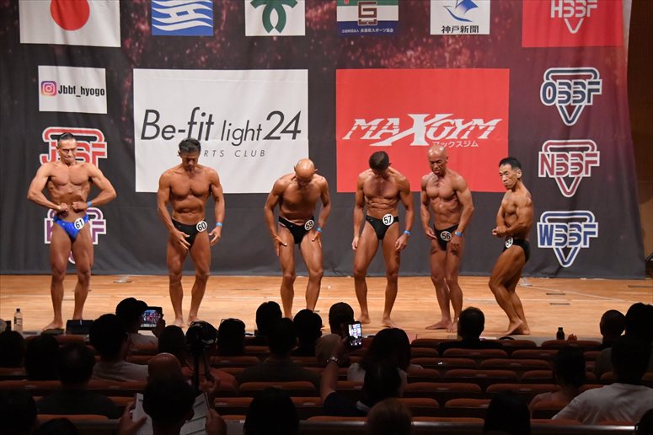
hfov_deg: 16.1
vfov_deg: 10.8
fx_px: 2303
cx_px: 326
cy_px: 218
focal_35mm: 127
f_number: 5.6
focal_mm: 85
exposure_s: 1/400
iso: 9000
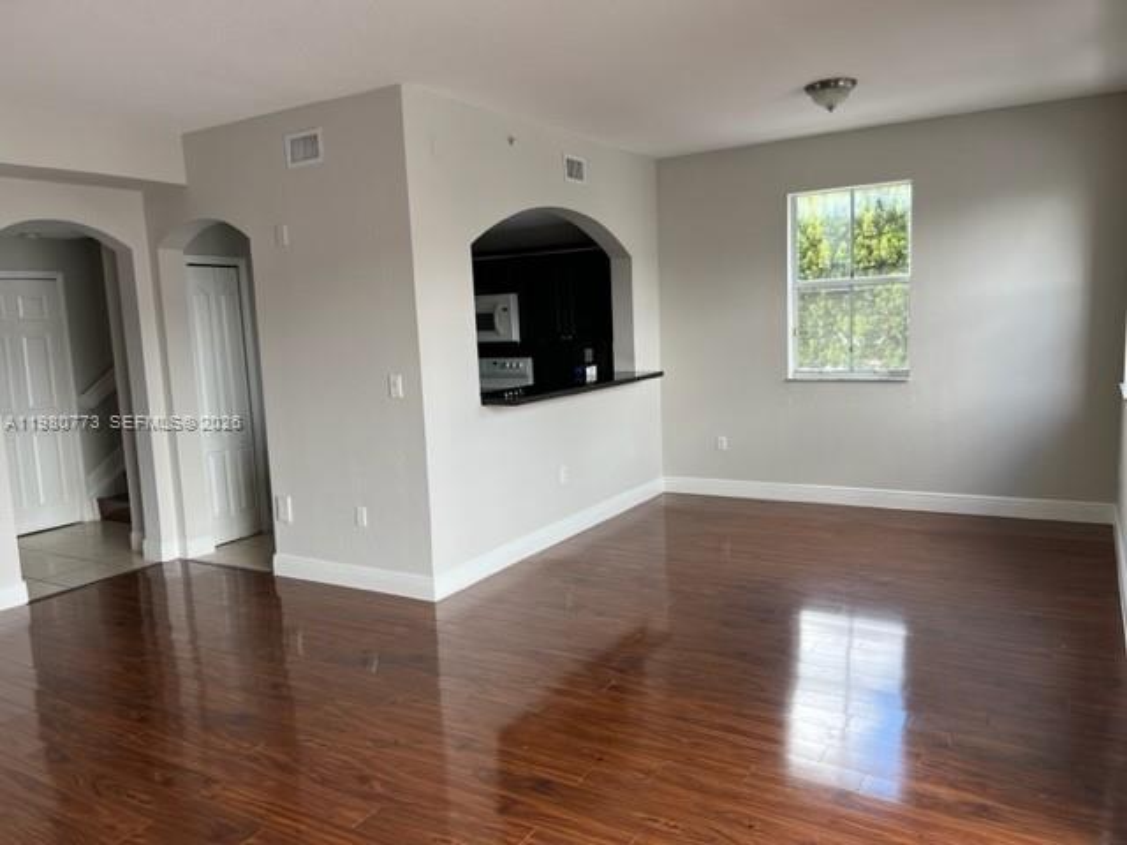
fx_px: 846
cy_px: 422
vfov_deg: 53.1
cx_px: 564
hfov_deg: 67.3
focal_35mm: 26
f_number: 1.5
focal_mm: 5.7
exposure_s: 1/121
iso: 32
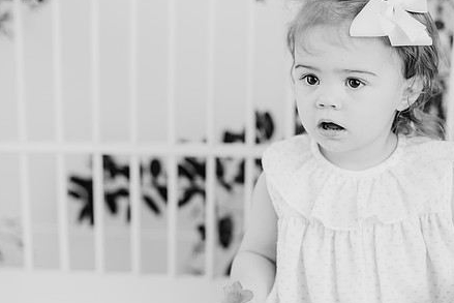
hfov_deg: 30.5
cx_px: 260
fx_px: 833
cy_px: 170
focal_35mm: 66
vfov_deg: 20.6
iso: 125
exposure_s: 1/160
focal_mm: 50
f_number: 2.5
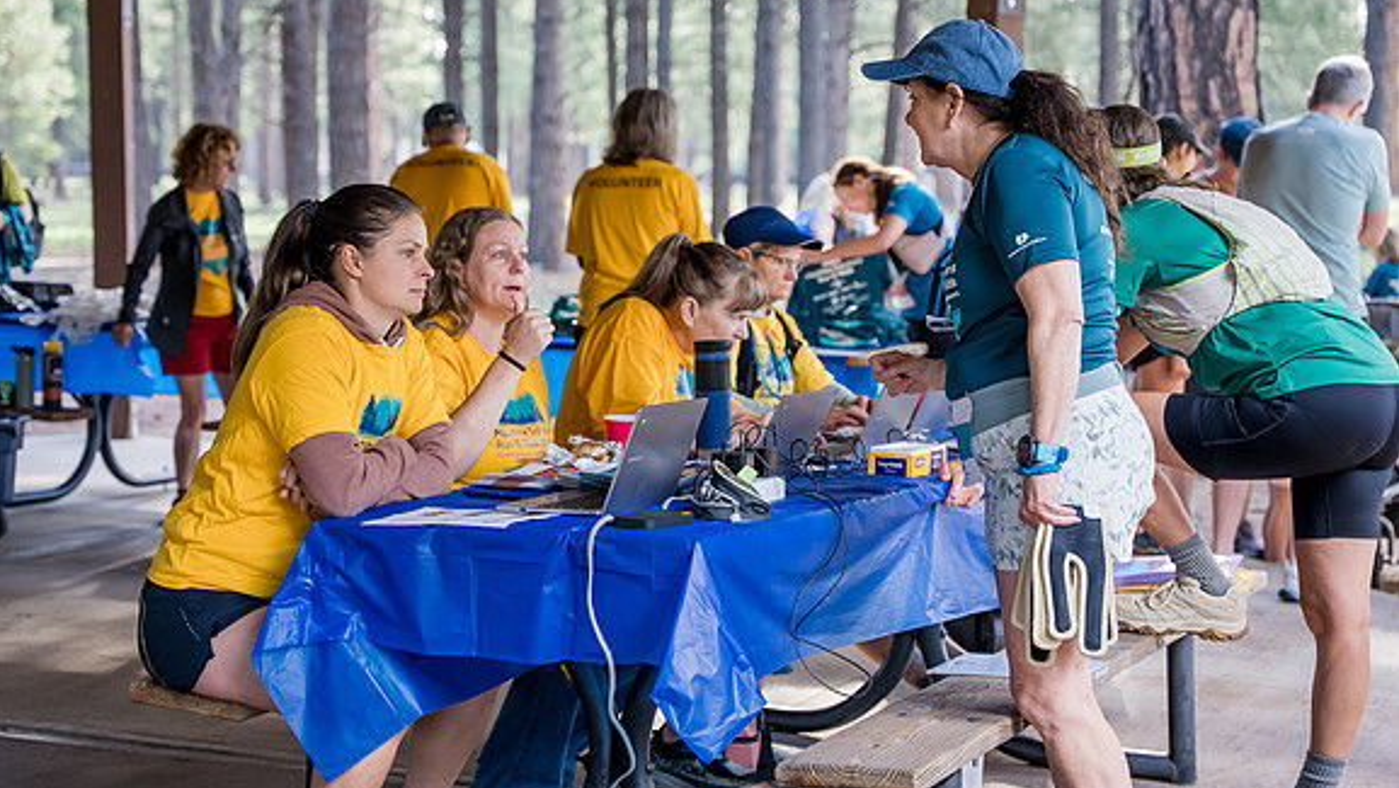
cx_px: 698
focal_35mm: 64
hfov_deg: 32.8
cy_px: 365
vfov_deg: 18.8
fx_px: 2375
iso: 400
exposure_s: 1/80
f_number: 3.2
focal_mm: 60.8
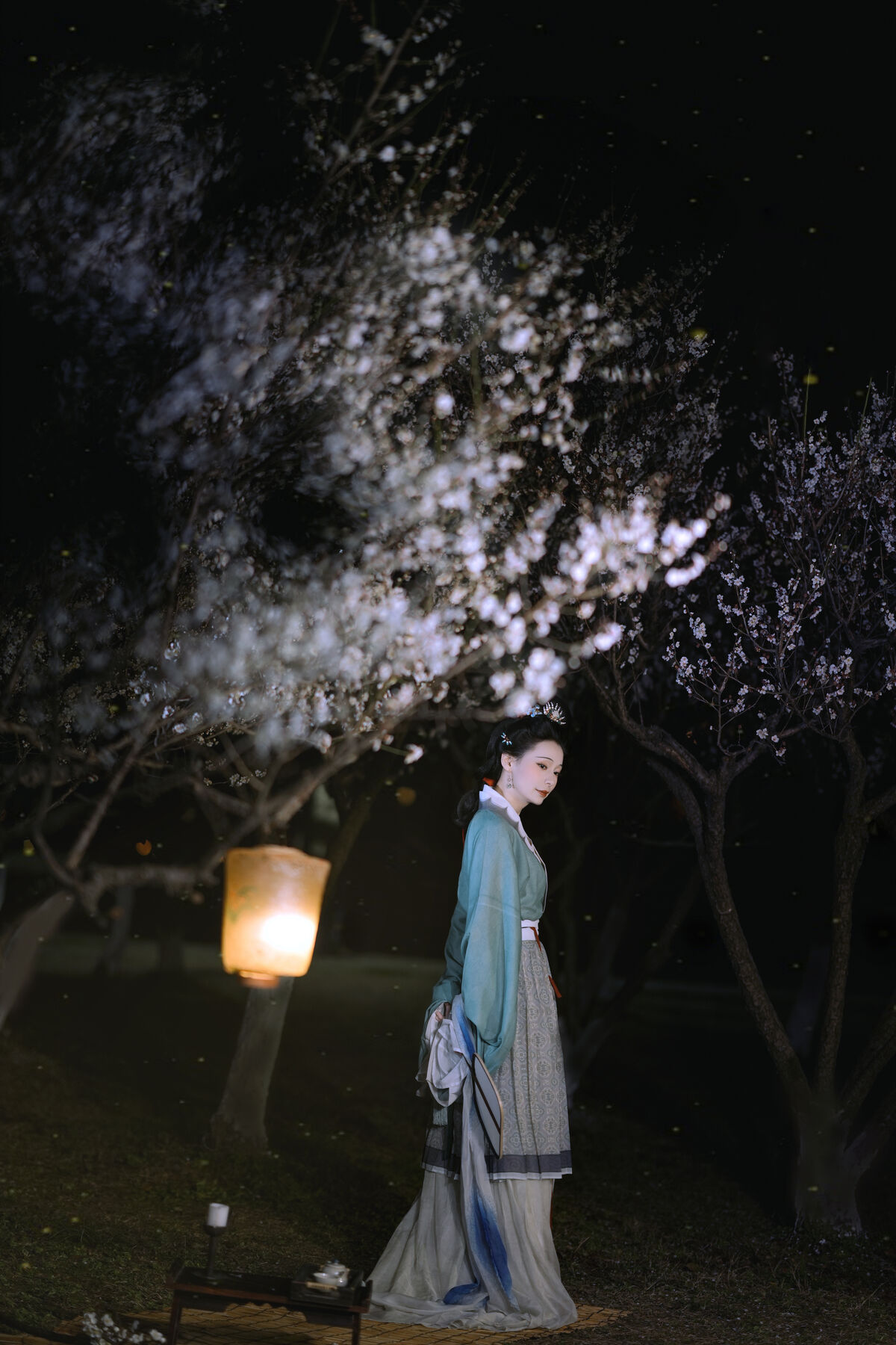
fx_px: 3173
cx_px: 448
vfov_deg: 23.9
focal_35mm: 85
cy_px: 672
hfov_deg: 16.1
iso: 320
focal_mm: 85
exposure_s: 1/200
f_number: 1.4
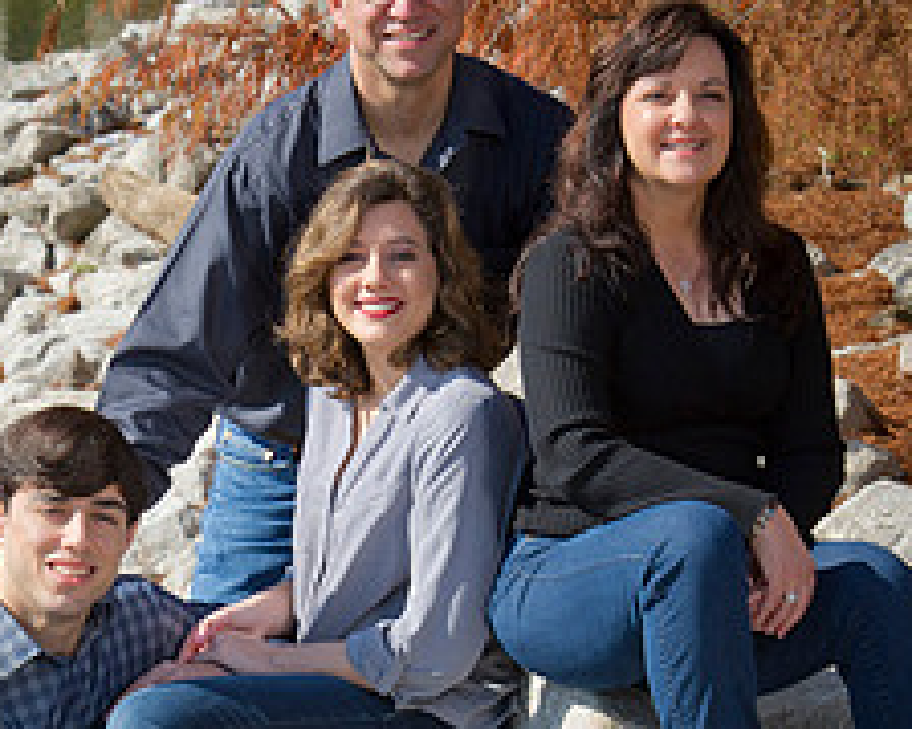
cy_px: 481
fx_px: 6880
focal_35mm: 255
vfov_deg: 6.1
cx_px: 309
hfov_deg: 7.6
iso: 200
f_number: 10
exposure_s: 1/250
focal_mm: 105
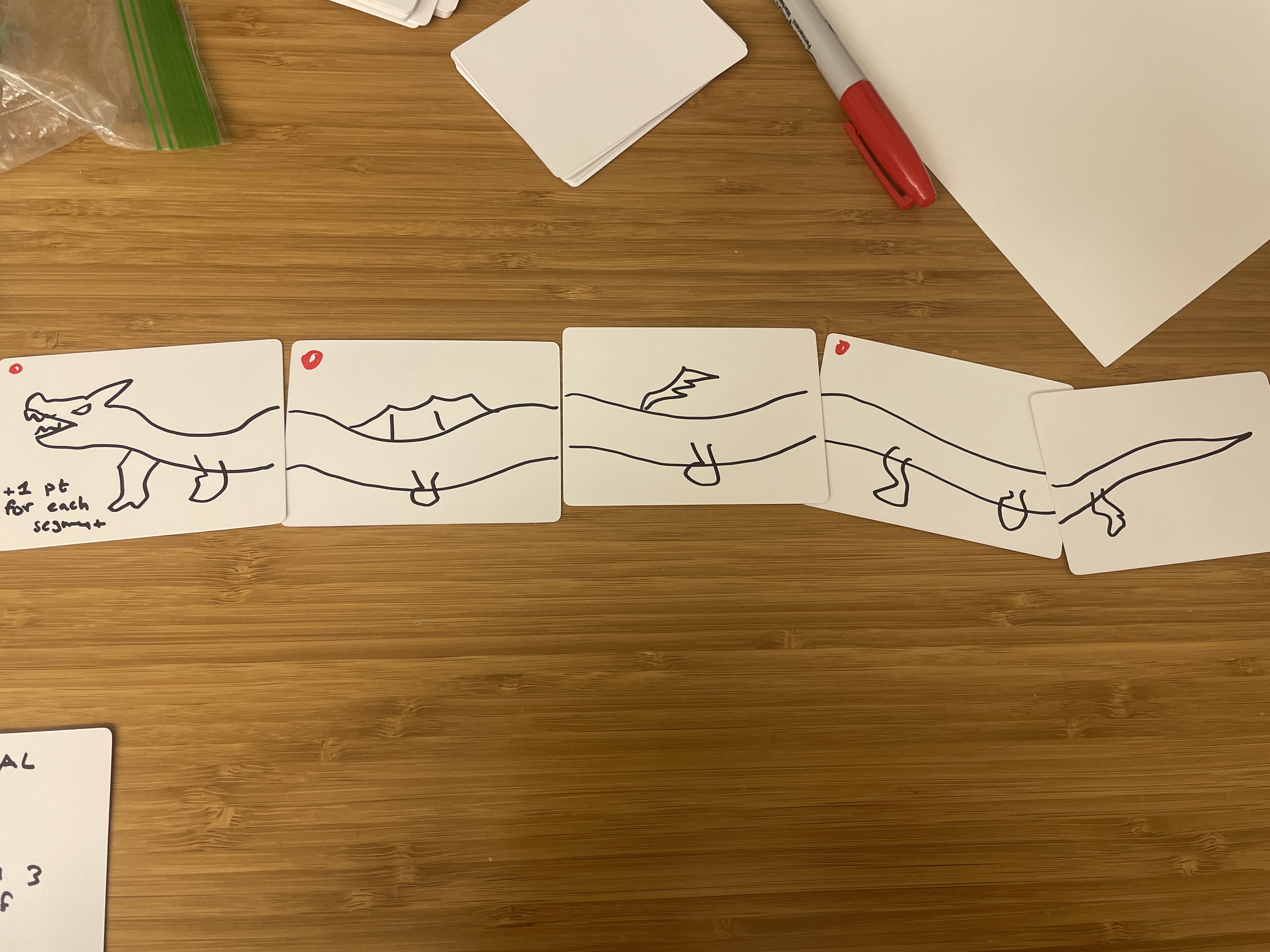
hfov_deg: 67.3
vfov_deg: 53.1
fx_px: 954
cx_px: 635
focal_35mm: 26
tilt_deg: -74.7
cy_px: 476
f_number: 1.6
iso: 100
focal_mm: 4.2
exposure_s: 1/60
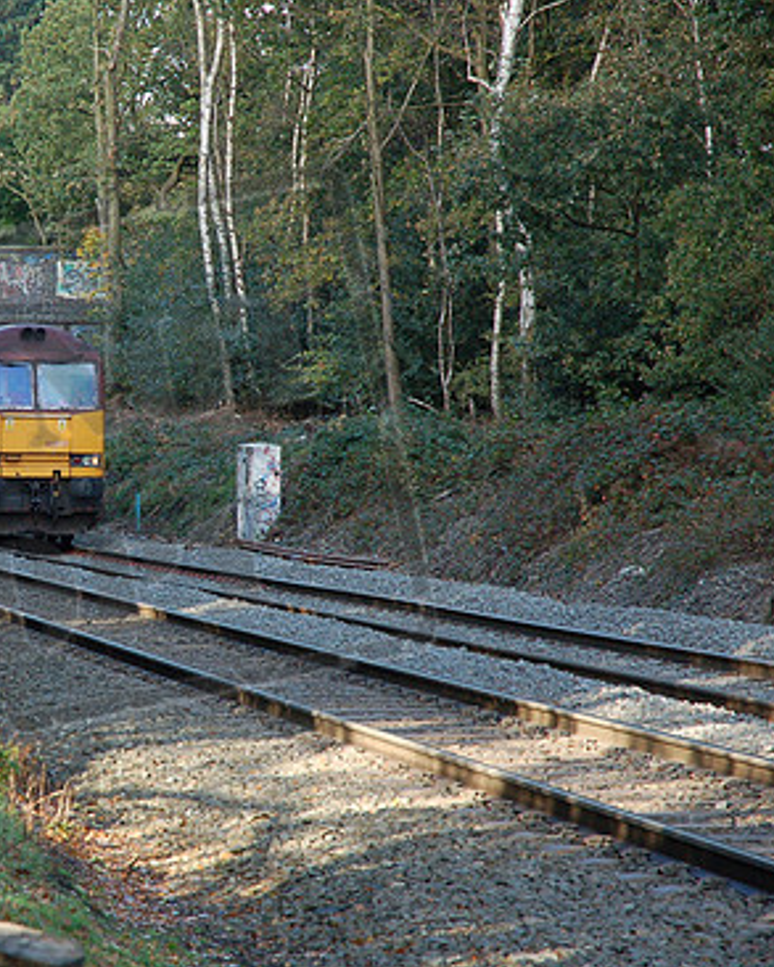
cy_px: 478
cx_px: 55
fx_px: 4465
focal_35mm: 156
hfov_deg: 9.9
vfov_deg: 12.4
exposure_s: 1/400
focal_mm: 70
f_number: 4.5
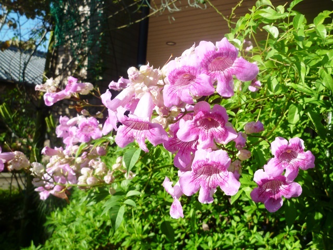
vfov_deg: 45.4
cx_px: 166
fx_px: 298
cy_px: 125
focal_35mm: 31
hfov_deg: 58.4
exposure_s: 1/320
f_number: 4
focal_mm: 5.5
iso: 80
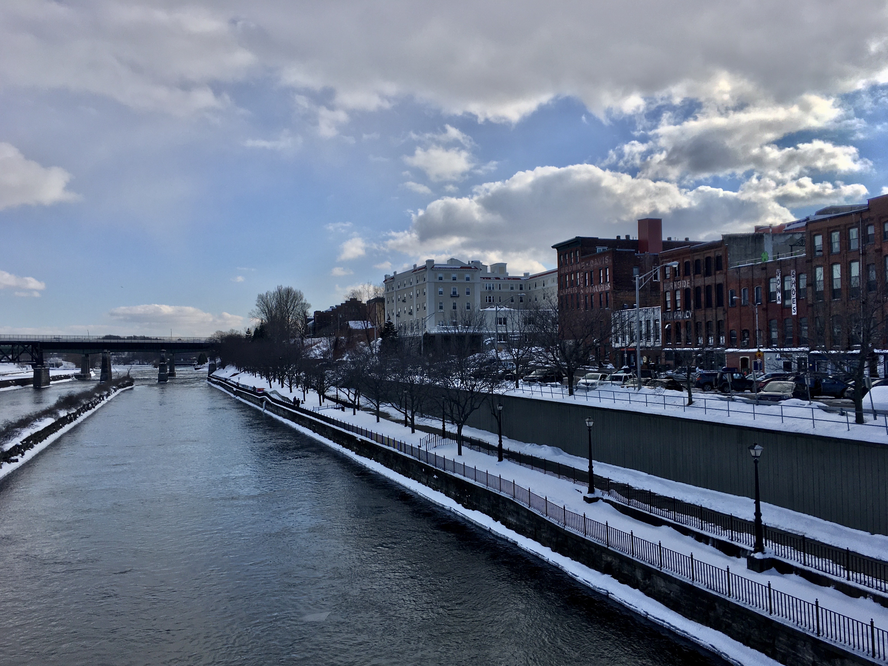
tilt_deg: +3.7
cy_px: 333
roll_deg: -0.8
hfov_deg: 61.7
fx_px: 744
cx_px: 444
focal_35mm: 29
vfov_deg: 48.2
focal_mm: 4.15
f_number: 2.2
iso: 25
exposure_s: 1/2404
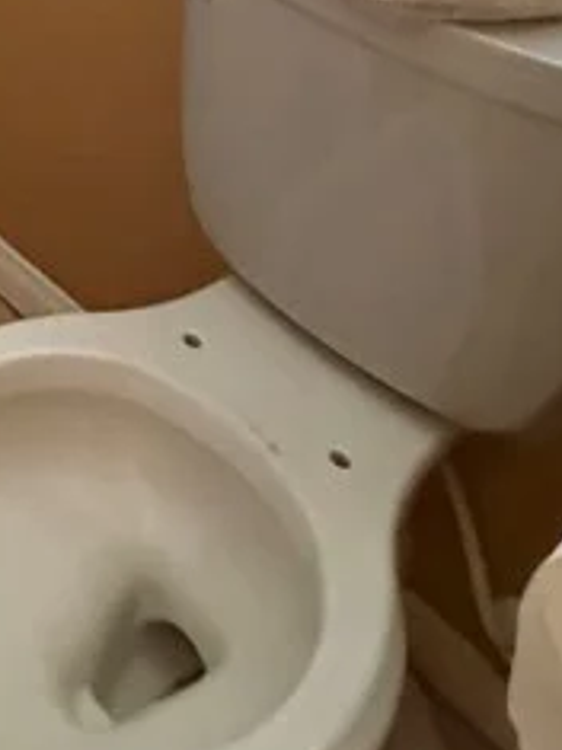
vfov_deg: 22.6
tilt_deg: -8.9
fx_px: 1322
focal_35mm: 61
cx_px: -287
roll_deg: -3.3
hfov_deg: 20.5
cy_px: -504
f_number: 2.2
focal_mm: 2.22
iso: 1000
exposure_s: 1/40
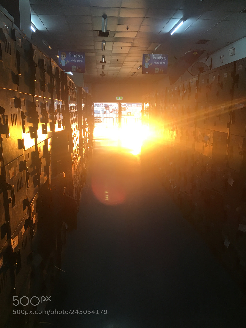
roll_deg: -0.8
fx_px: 275
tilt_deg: -11.0
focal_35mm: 29
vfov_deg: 61.7
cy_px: 164
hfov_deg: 48.2
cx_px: 123
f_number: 2.2
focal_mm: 4.15
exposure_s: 1/33
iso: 32
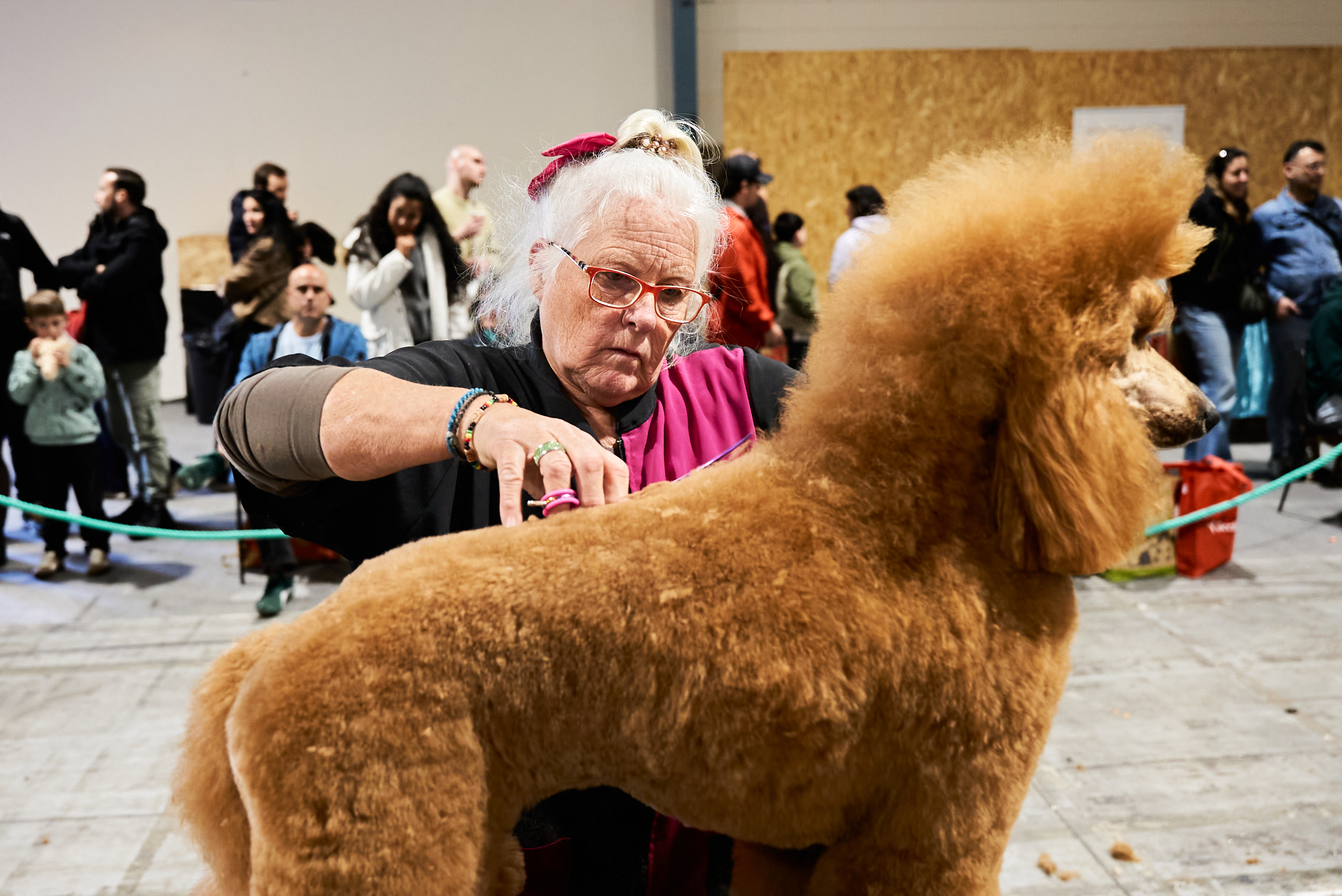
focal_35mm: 36
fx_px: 1342
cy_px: 448
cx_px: 671
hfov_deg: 53.1
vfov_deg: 36.9
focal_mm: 24
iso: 2000
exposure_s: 1/160
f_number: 2.8
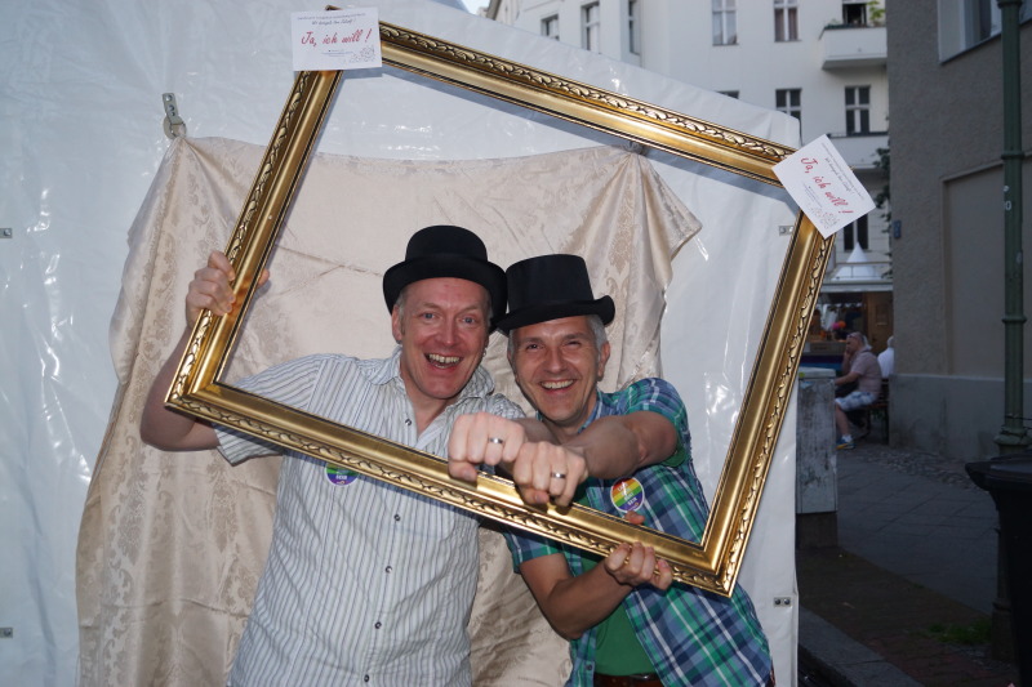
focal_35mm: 33
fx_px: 946
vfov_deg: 40.0
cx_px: 516
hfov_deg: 57.2
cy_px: 344
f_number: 4
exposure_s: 1/160
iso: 400
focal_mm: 22
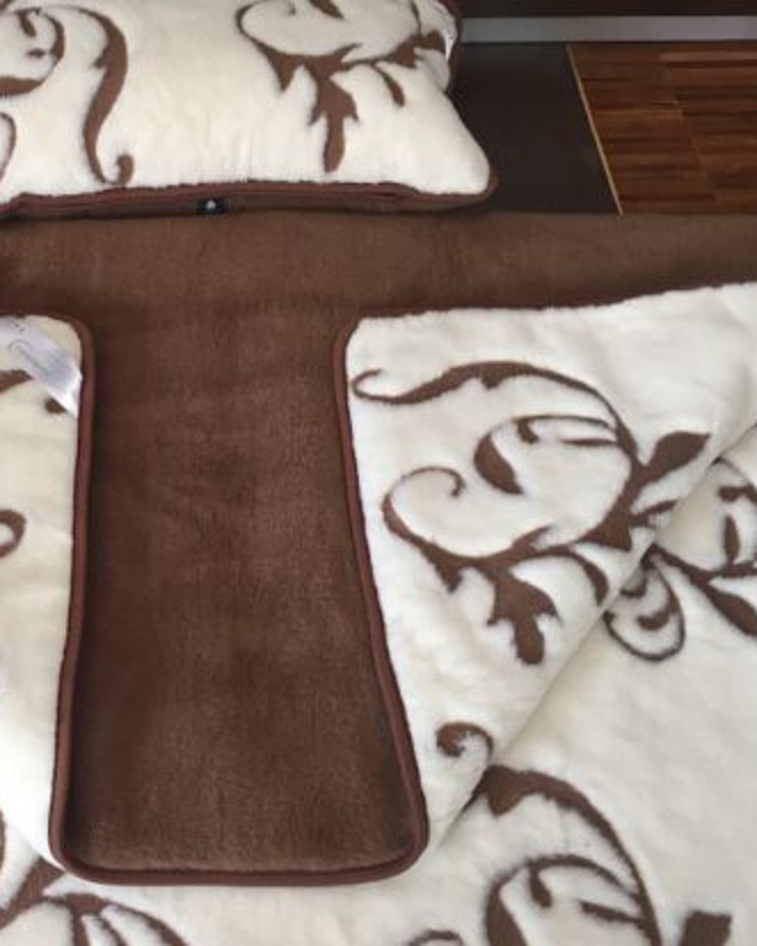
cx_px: 185
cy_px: 478
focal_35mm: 41
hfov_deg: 35.6
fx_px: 1149
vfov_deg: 44.8
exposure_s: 1/33
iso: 40
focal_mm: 4.15
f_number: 2.2
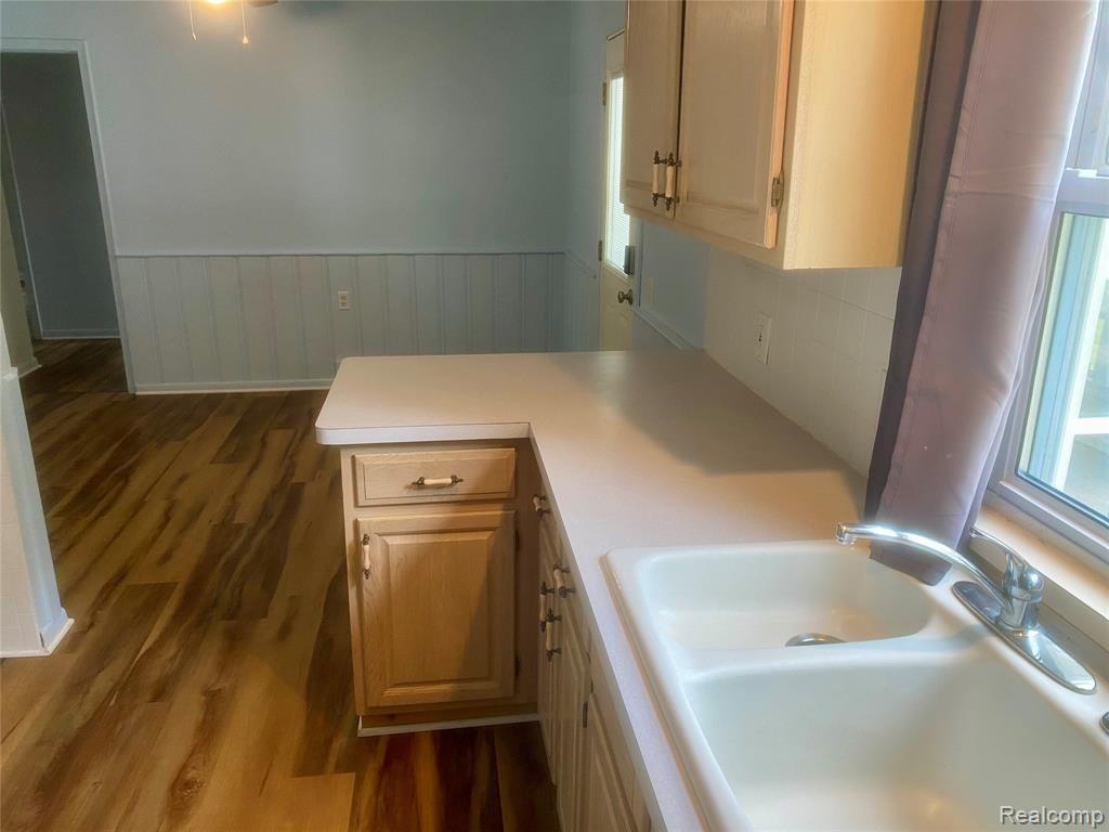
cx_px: 554
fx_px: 833
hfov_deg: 67.3
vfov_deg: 53.1
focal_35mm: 26
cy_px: 416
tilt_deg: -17.4
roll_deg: -0.8
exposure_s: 1/60
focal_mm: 4.25
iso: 100
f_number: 1.8
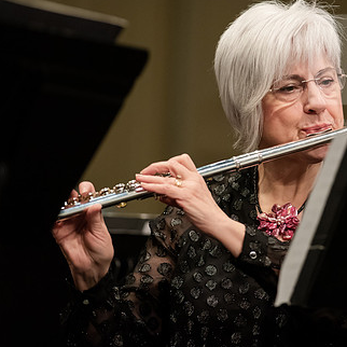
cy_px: 145
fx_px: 5206
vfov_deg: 3.8
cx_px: 276
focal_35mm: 459
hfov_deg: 3.8
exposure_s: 1/320
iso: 3200
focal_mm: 300
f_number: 3.2
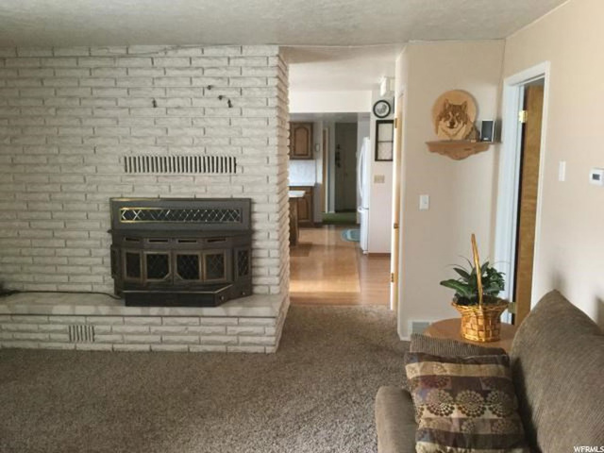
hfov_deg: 58.4
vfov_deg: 45.4
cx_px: 302
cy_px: 226
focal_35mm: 31
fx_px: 541
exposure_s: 1/24
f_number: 2.4
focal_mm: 3.3
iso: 250
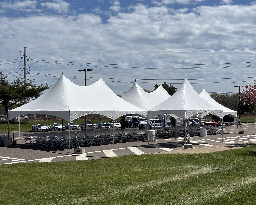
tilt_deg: +1.2
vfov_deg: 27.6
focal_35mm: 55
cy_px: 102
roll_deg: +0.7
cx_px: 127
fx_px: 417
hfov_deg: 34.1
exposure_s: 1/7692
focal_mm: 5.96
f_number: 1.6
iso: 32
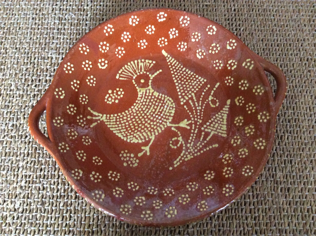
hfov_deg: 56.9
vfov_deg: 44.1
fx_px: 292
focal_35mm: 32
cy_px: 118
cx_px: 158
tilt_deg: -74.3
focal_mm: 3.3
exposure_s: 1/17
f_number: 2.4
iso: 400
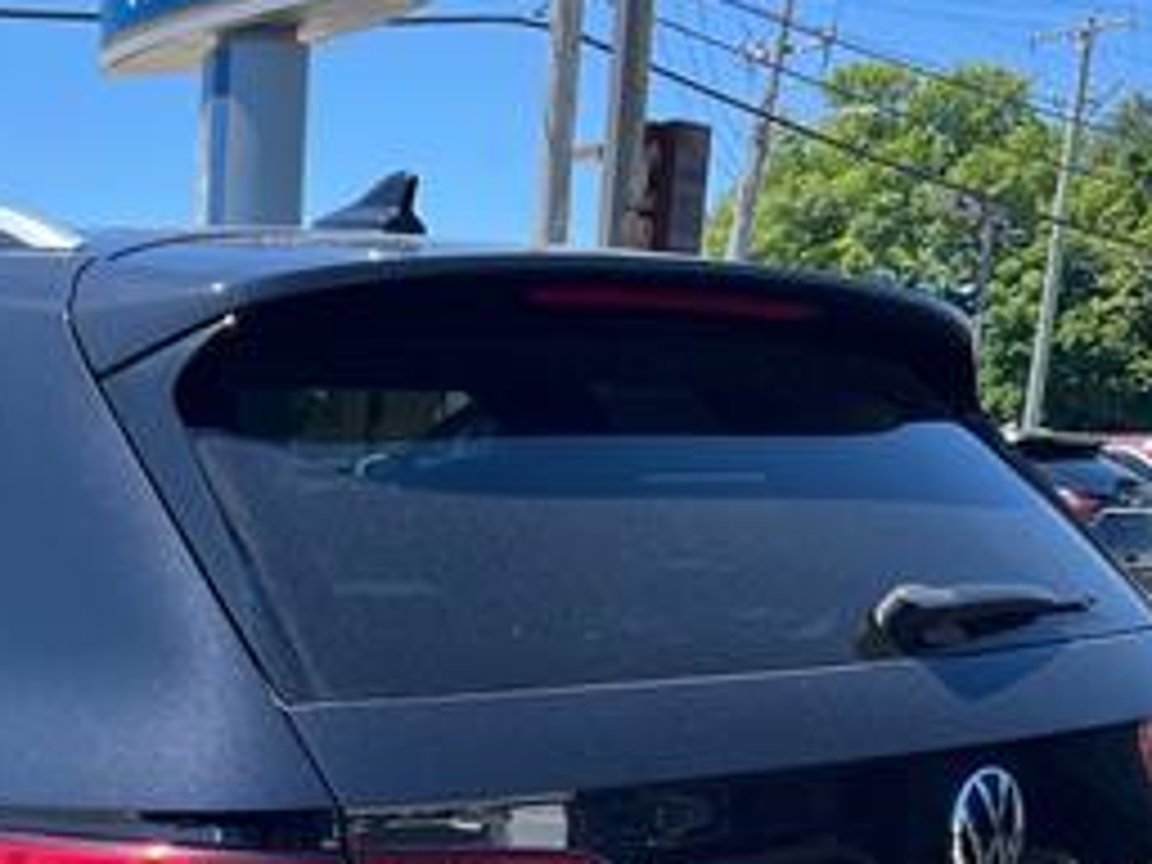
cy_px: 896
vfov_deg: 21.7
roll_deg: -3.7
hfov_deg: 28.7
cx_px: 117
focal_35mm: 65
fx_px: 2163
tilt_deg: -8.7
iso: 50
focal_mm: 5.7
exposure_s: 1/1511
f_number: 1.5
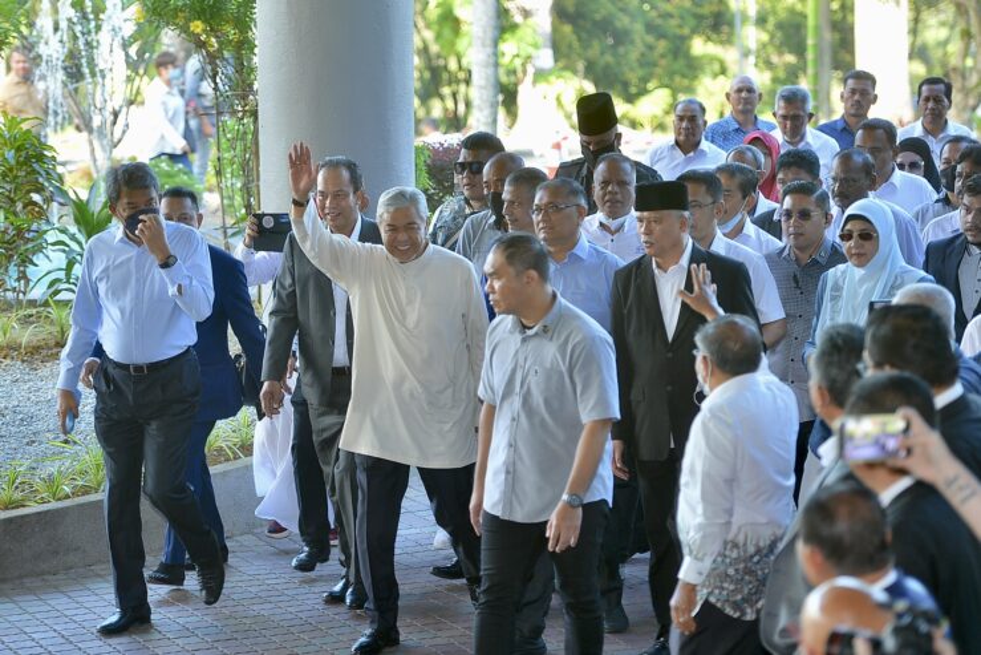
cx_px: 490
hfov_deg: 18.6
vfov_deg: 12.5
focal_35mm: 110
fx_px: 2998
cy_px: 328
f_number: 3.2
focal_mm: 110
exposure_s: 1/160
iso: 250
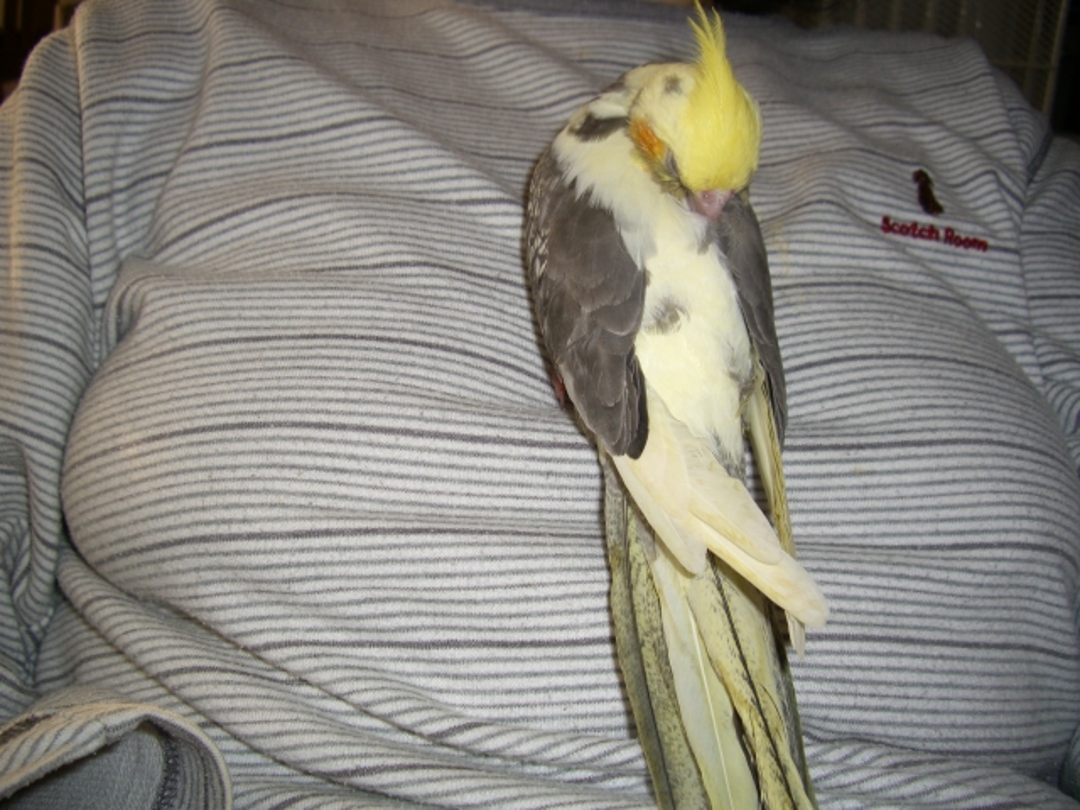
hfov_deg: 49.0
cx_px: 540
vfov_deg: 37.7
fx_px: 1186
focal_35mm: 38
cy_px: 405
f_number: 2.8
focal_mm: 7.9
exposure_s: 1/60
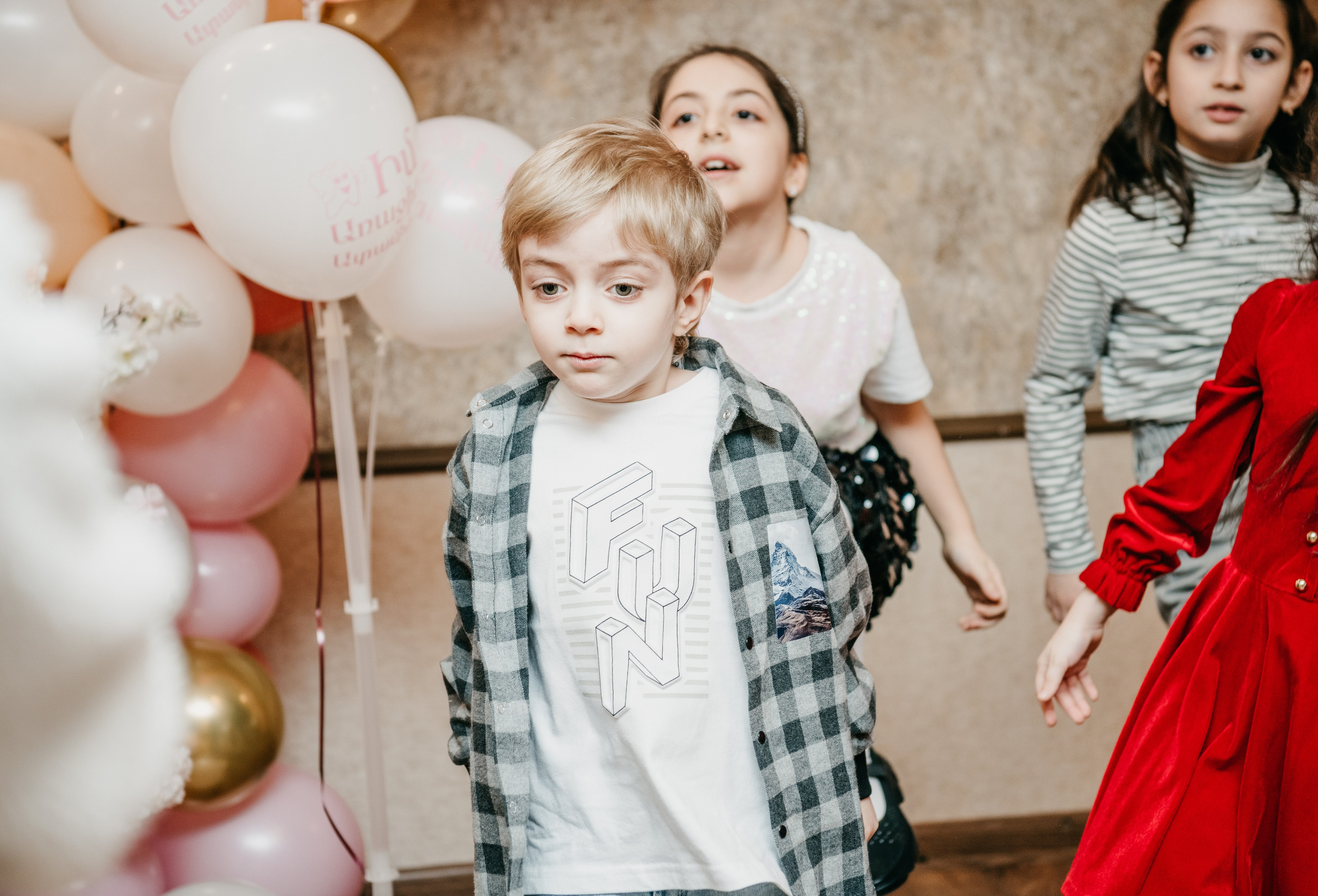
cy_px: 448
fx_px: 2616
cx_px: 673
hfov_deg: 28.3
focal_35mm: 71
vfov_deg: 19.4
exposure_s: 1/160
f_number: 4
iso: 200
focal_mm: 70
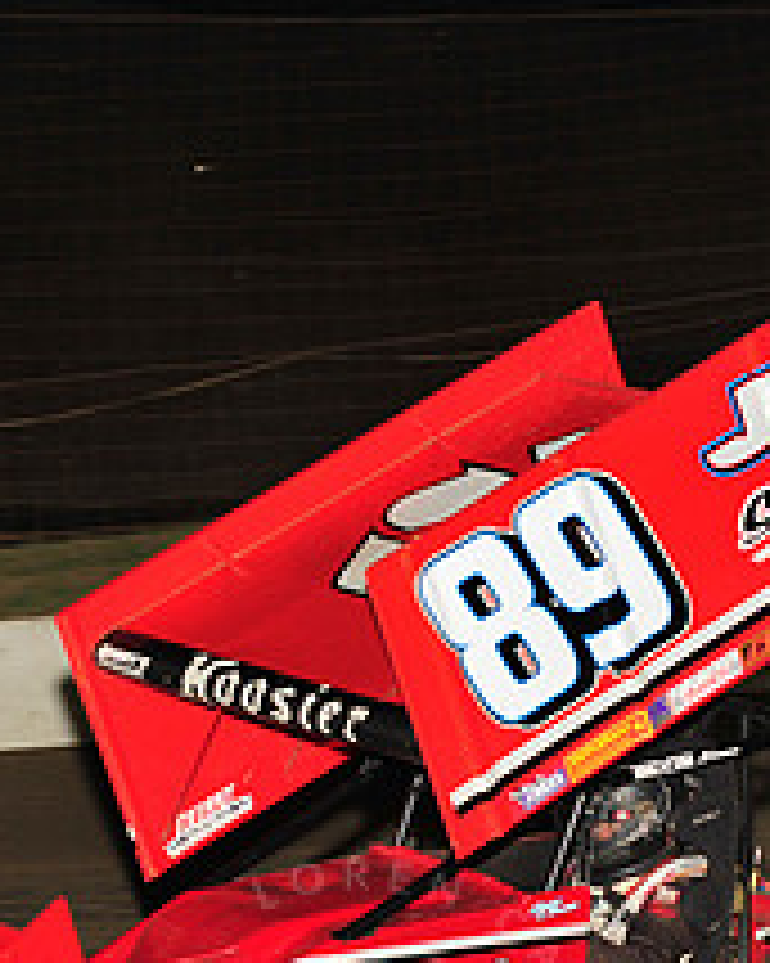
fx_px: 6243
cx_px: 356
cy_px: 716
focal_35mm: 219
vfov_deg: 8.8
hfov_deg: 7.1
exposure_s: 1/320
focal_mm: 86
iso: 800
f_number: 6.3
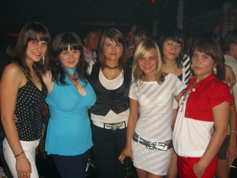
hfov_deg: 49.0
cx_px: 118
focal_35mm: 38
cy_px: 89
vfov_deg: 37.7
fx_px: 260
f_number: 2.8
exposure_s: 1/60
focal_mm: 7.9
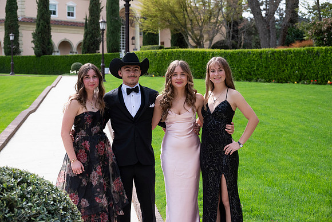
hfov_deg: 28.4
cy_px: 111
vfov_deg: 19.2
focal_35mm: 71
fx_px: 655
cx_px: 166
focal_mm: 71
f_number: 6
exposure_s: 1/3200
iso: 1250
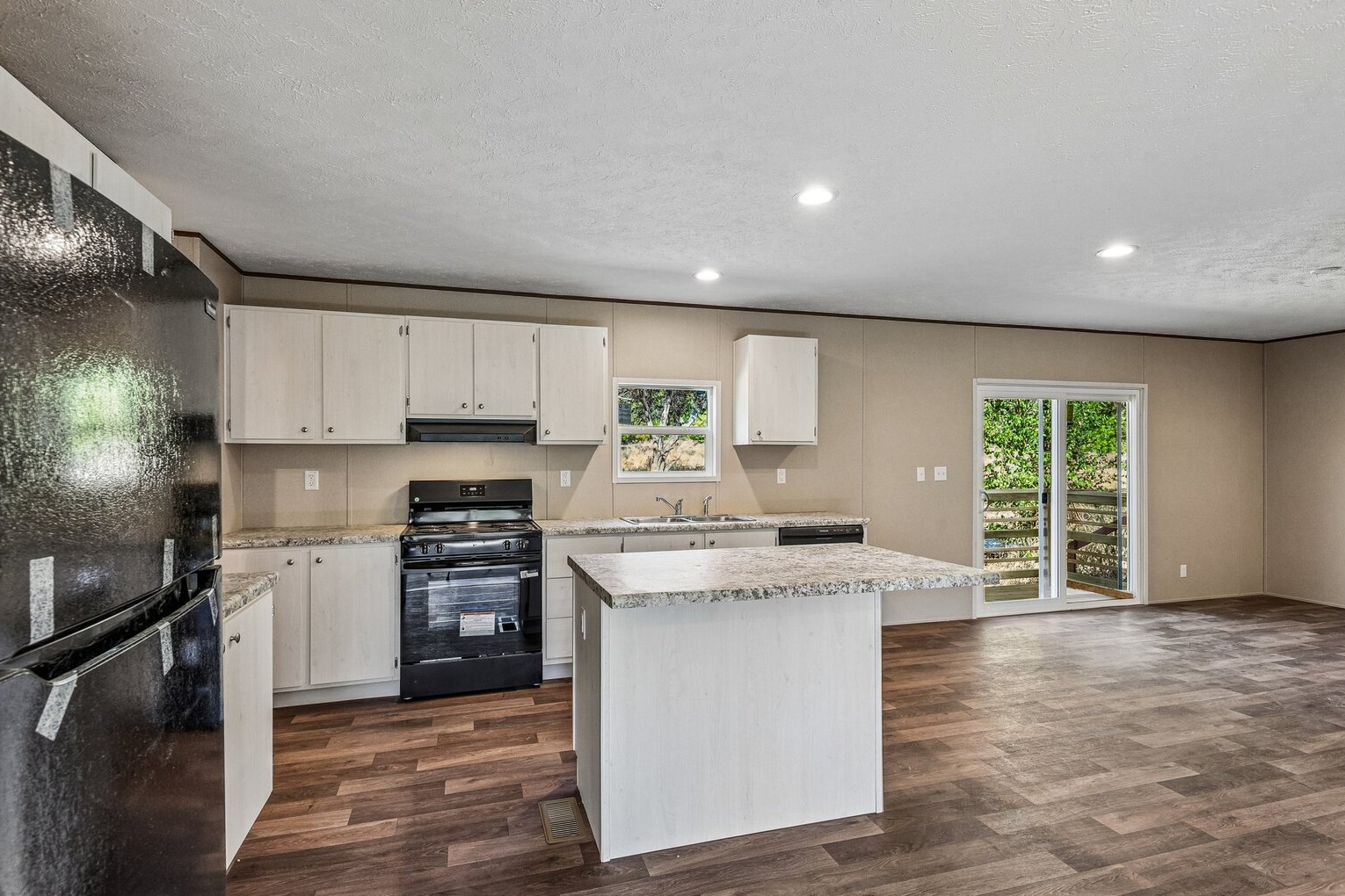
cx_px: 675
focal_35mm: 18
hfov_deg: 90.0
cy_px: 461
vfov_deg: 67.4
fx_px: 672
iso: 1400
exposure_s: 1/15
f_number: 8
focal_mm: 17
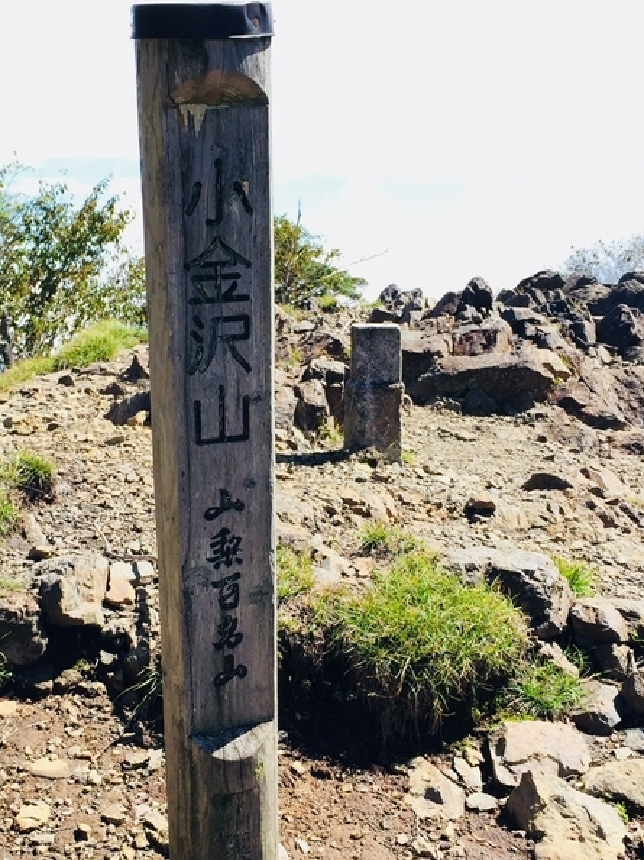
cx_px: 237
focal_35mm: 50
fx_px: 1241
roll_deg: +1.7
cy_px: 453
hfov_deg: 29.0
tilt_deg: -8.1
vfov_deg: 38.2
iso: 32
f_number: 2.2
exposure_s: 1/760
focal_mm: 4.15
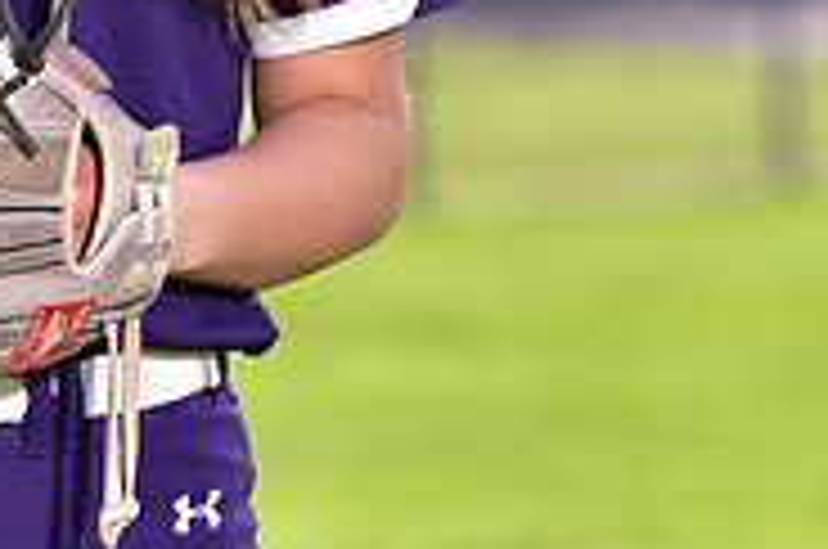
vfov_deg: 2.5
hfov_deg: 3.8
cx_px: -20
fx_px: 12329
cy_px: -364
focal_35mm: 537
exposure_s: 1/250
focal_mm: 170
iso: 80
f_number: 5
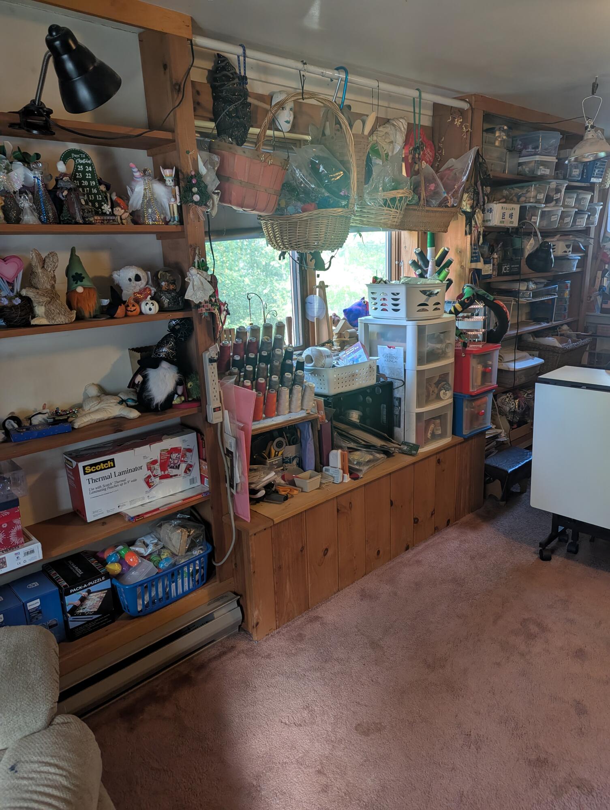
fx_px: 563
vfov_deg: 71.5
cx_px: 305
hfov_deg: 56.9
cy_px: 405
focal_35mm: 24
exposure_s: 1/40
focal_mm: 6.81
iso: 118
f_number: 1.85
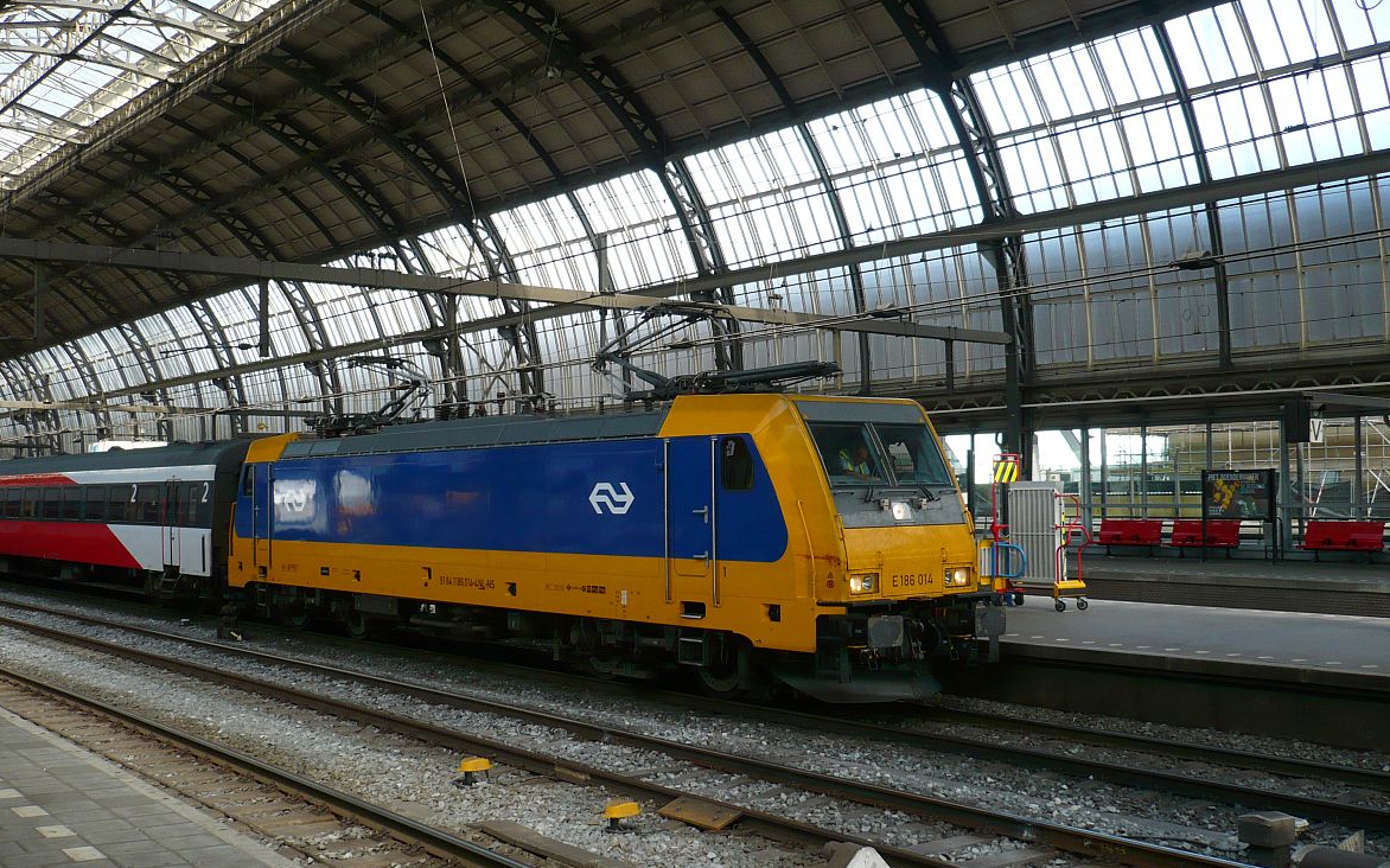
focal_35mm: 38
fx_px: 1439
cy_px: 410
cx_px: 684
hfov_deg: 51.5
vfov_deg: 33.6
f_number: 2.8
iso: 100
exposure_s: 1/200
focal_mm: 5.8
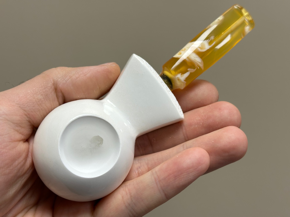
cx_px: 145
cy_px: 108
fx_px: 402
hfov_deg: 39.7
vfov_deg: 30.3
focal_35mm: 48
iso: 50
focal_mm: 6.86
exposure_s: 1/100
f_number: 1.78
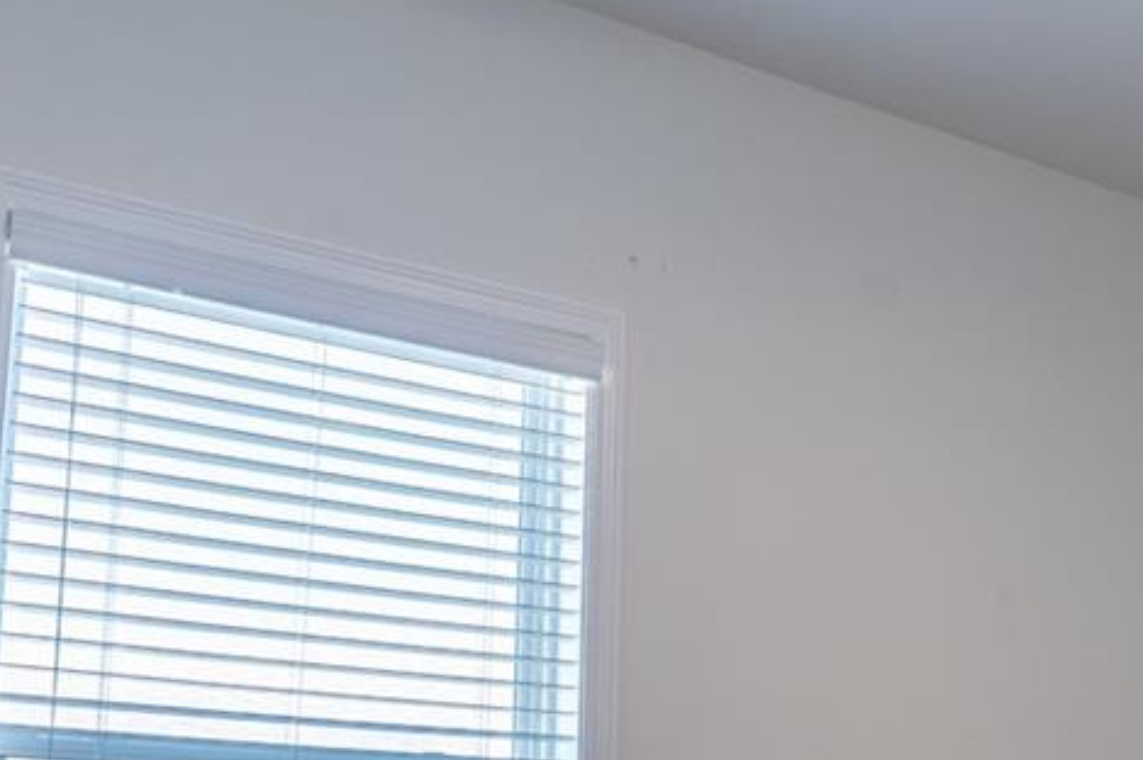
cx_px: 1067
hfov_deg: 32.5
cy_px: 694
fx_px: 1840
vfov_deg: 22.7
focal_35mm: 58
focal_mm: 17
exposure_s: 1/13
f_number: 8
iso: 125
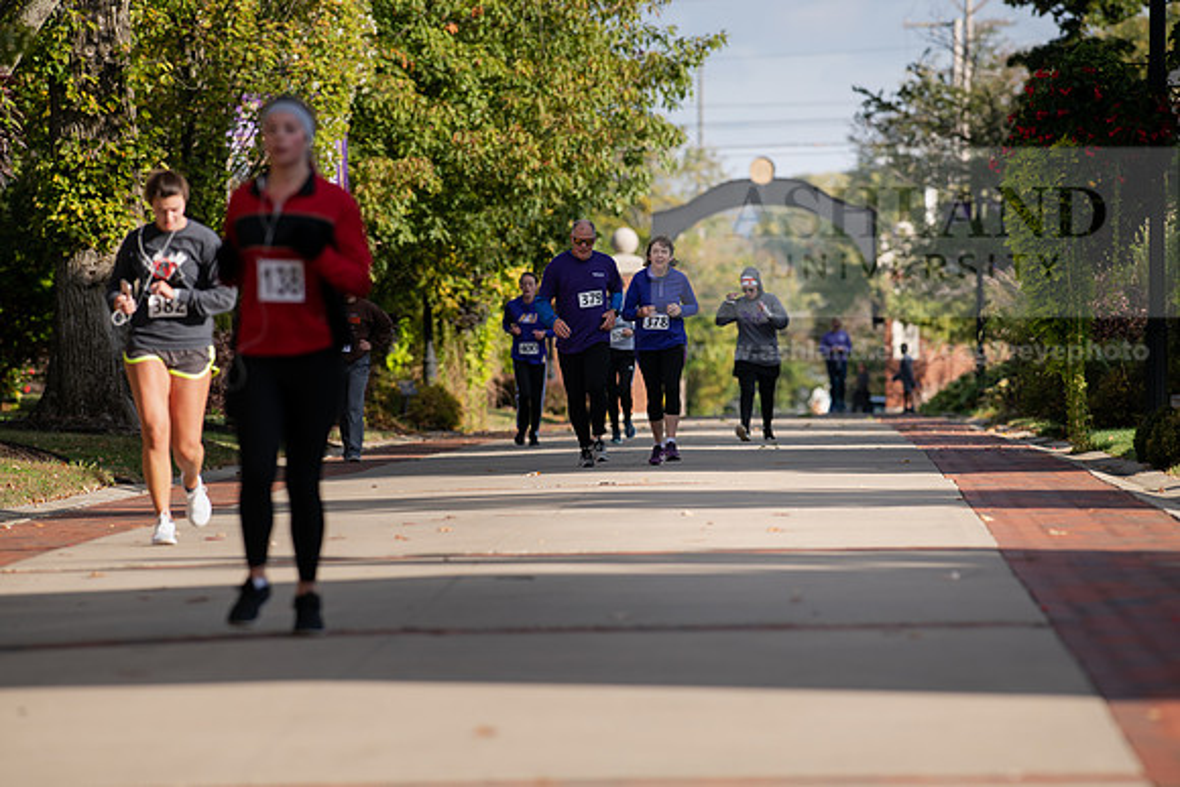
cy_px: 394
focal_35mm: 300
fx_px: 9835
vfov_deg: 4.6
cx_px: 590
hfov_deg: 6.9
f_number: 5.6
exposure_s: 1/640
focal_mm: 300
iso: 200
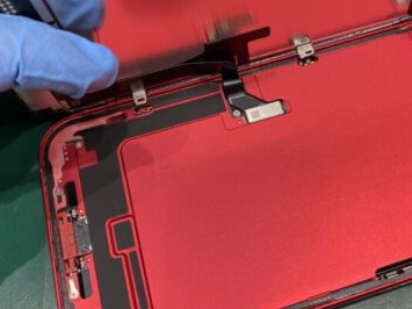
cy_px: 117
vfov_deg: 32.7
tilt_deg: -64.0
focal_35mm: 44
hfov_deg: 42.5
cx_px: 267
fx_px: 524
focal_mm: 4.25
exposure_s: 1/100
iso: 100
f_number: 1.8
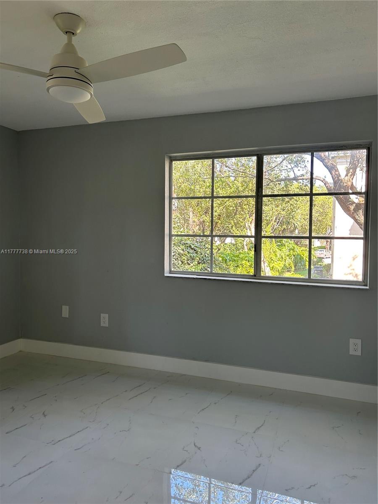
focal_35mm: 26
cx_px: 189
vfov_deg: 67.3
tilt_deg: -2.8
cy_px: 252
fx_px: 379
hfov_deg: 53.1
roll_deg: -0.7
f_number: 1.5
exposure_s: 1/160
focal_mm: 5.7
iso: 50
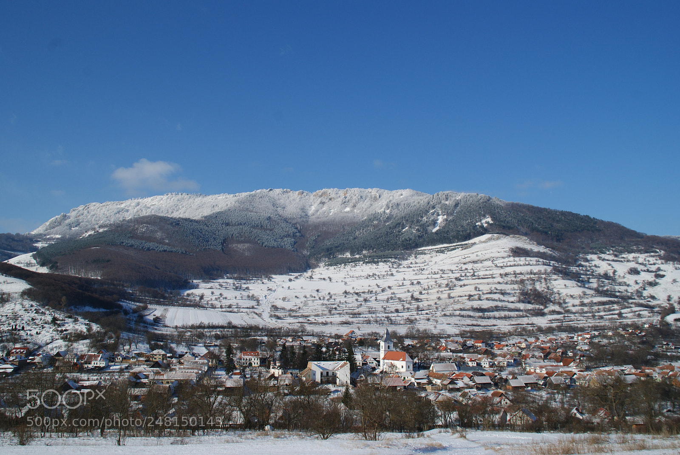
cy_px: 228
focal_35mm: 33
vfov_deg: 40.1
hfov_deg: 57.2
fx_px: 624
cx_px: 340
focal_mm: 22
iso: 100
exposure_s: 1/250
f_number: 10
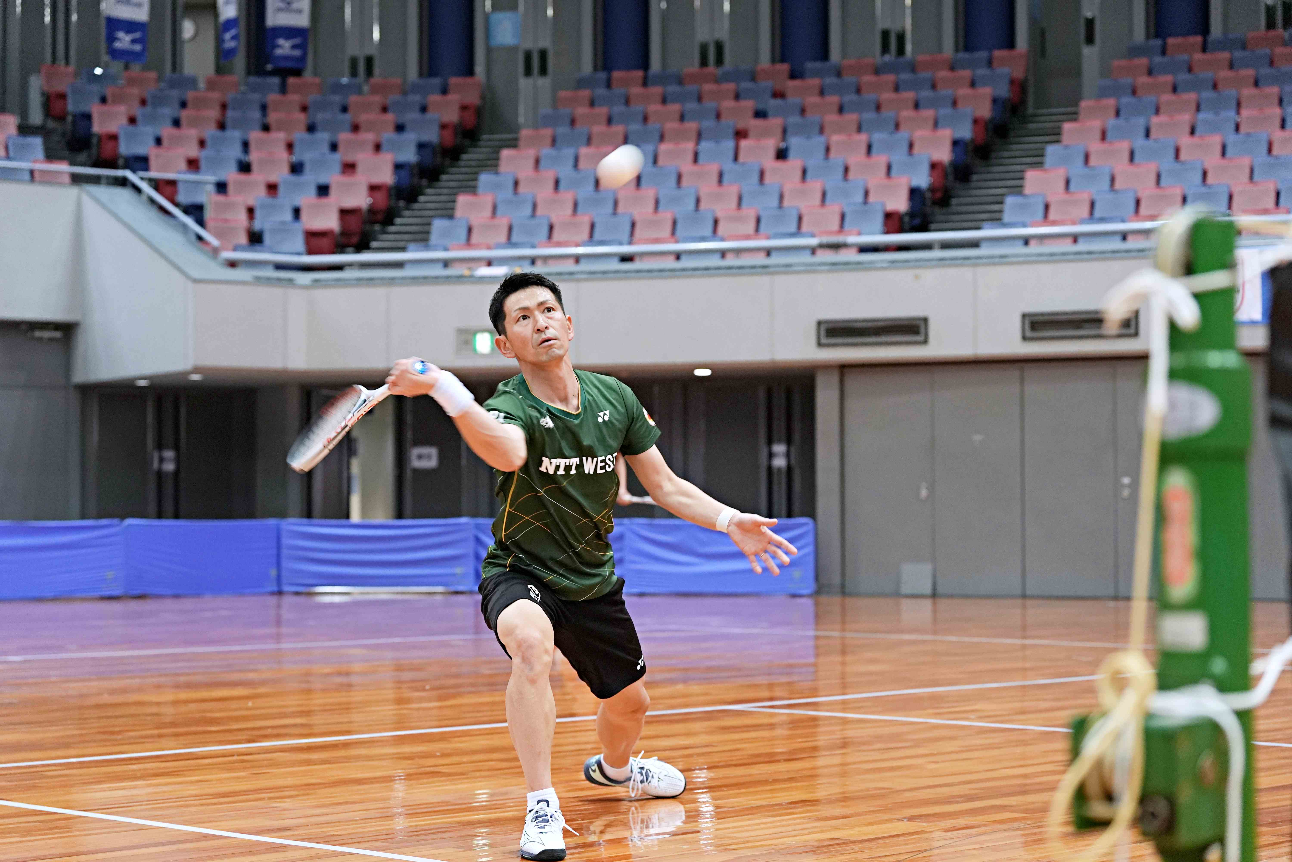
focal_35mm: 70
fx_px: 2512
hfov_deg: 28.8
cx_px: 646
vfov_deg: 19.5
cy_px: 431
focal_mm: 70
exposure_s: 1/250
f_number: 3.5
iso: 2000
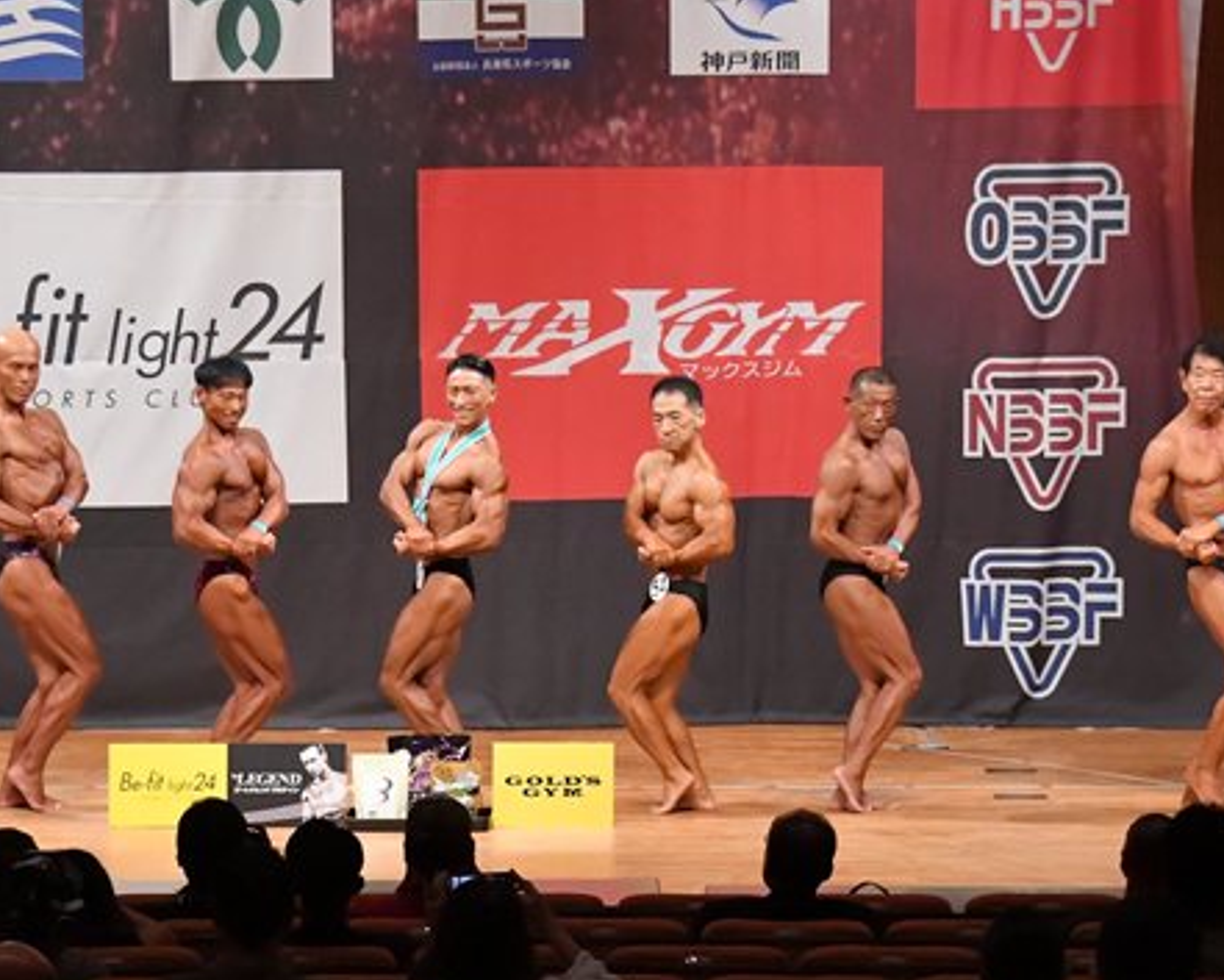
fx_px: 6087
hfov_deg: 11.5
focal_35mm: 168
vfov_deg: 9.2
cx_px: 581
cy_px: 616
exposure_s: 1/400
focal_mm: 68
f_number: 5.6
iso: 9000
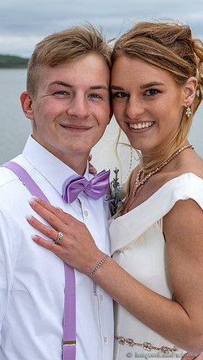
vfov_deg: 28.6
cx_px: 104
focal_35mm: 74
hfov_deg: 16.3
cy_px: 179
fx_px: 708
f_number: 8
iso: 100
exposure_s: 1/250
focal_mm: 70
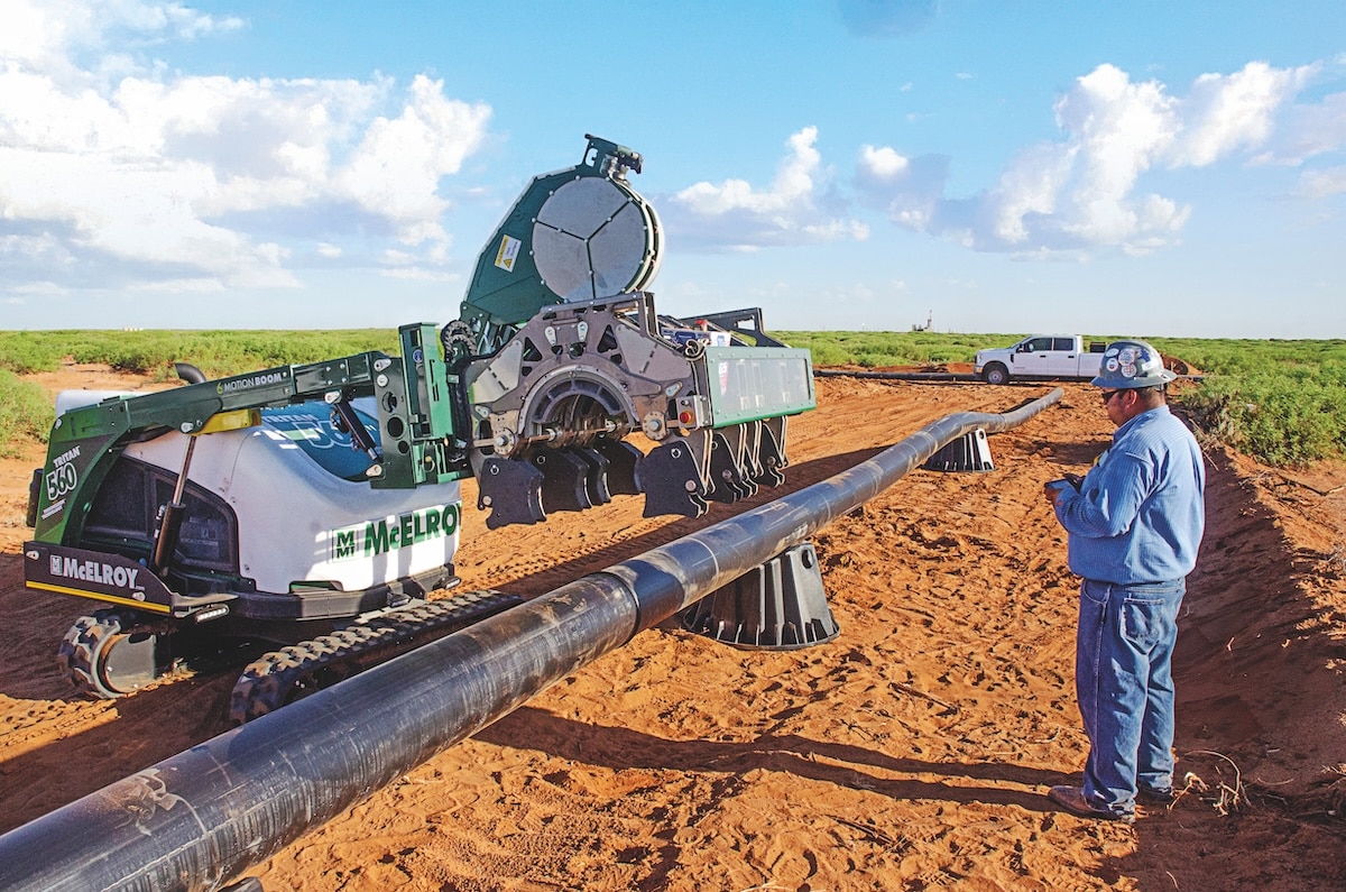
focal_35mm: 27
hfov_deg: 67.5
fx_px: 1007
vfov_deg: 47.7
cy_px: 446
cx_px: 673
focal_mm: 18
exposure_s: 1/800
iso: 1000
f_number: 14
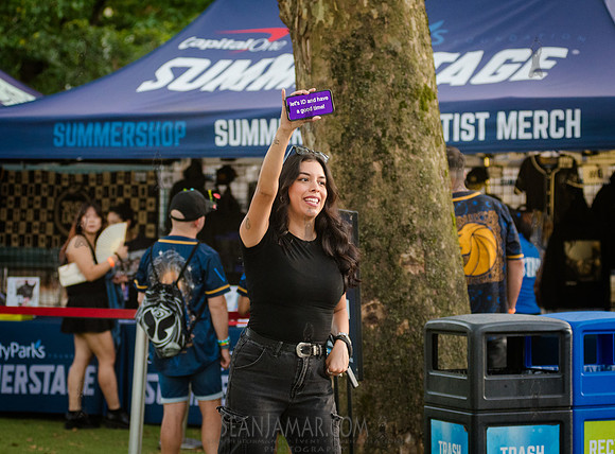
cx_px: 297
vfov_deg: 13.9
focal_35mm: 105
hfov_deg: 18.8
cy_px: 228
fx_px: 1859
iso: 2000
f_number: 3.5
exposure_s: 1/250
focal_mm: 80
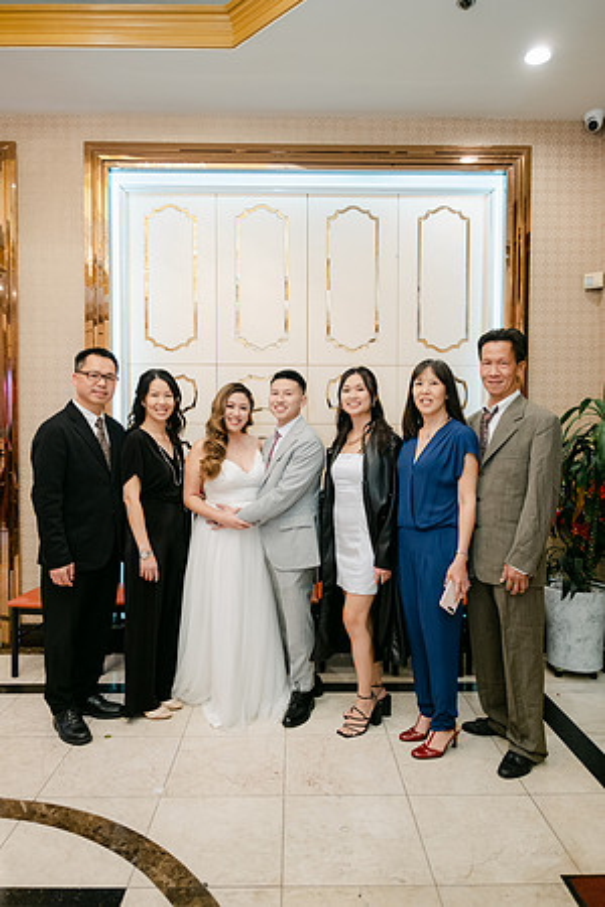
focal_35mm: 24
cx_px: 302
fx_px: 605
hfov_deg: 53.1
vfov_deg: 73.7
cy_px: 454
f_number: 2.8
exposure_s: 1/125
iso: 800
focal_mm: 16
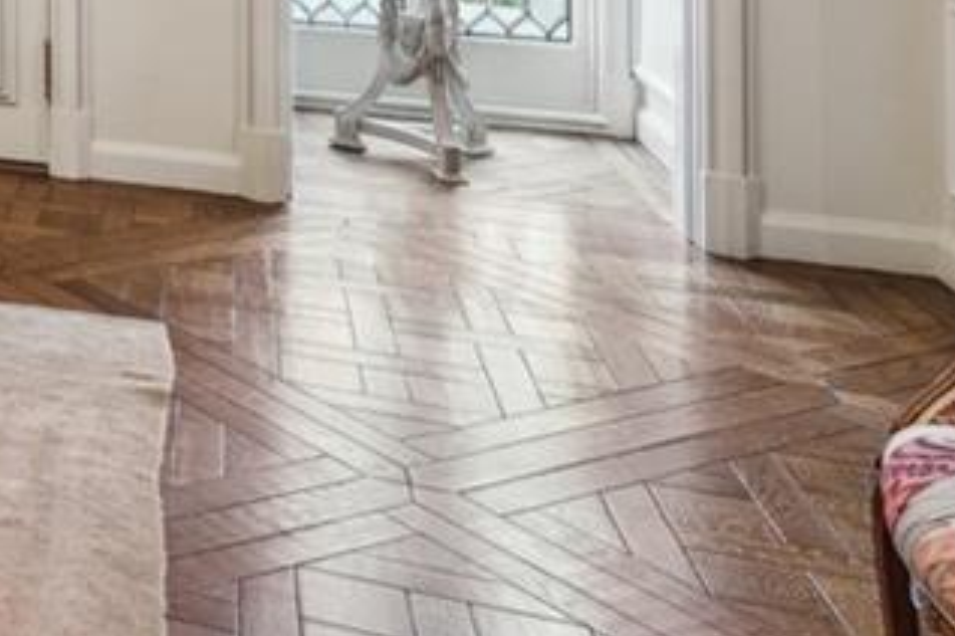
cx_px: -443
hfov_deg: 26.9
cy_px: -229
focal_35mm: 55
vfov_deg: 21.7
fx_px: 1458
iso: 400
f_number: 10
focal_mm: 11
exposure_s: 1/2.5
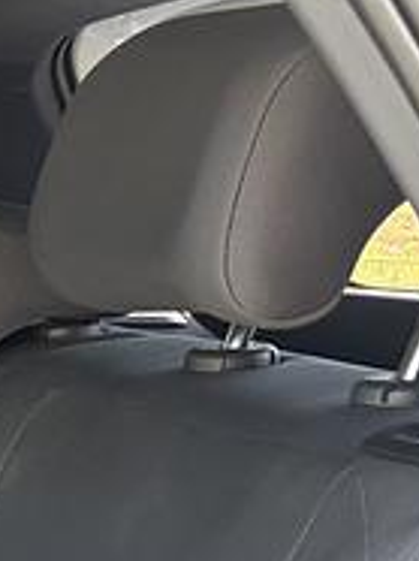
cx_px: -696
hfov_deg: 10.6
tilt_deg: -16.6
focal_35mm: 112
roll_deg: +11.6
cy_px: 724
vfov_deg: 16.6
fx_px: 1812
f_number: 1.6
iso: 100
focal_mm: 5.96
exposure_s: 1/217
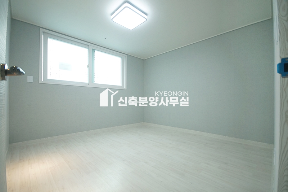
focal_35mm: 15
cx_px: 144
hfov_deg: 100.4
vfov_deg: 77.2
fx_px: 120
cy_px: 96
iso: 800
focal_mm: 10
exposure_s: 1/100
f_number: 4
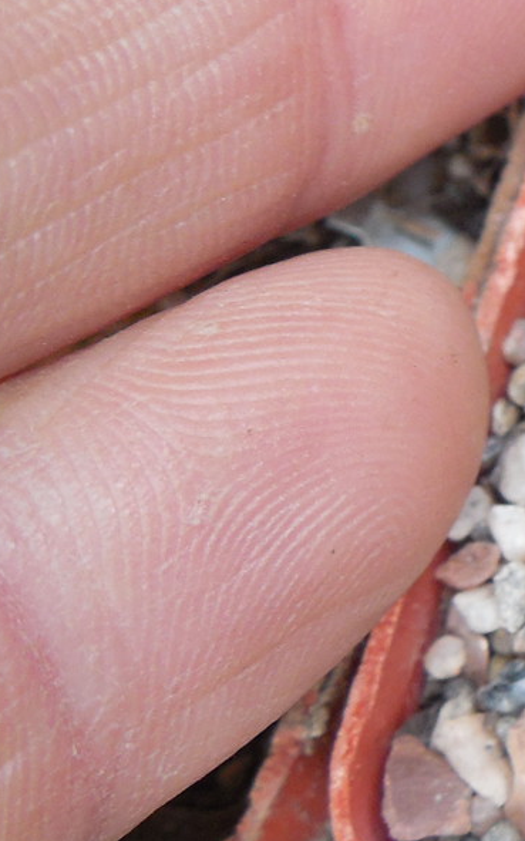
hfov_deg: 12.9
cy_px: 287
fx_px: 2039
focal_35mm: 89
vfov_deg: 23.2
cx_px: 1029
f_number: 3.6
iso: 220
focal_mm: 5.6
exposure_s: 1/30
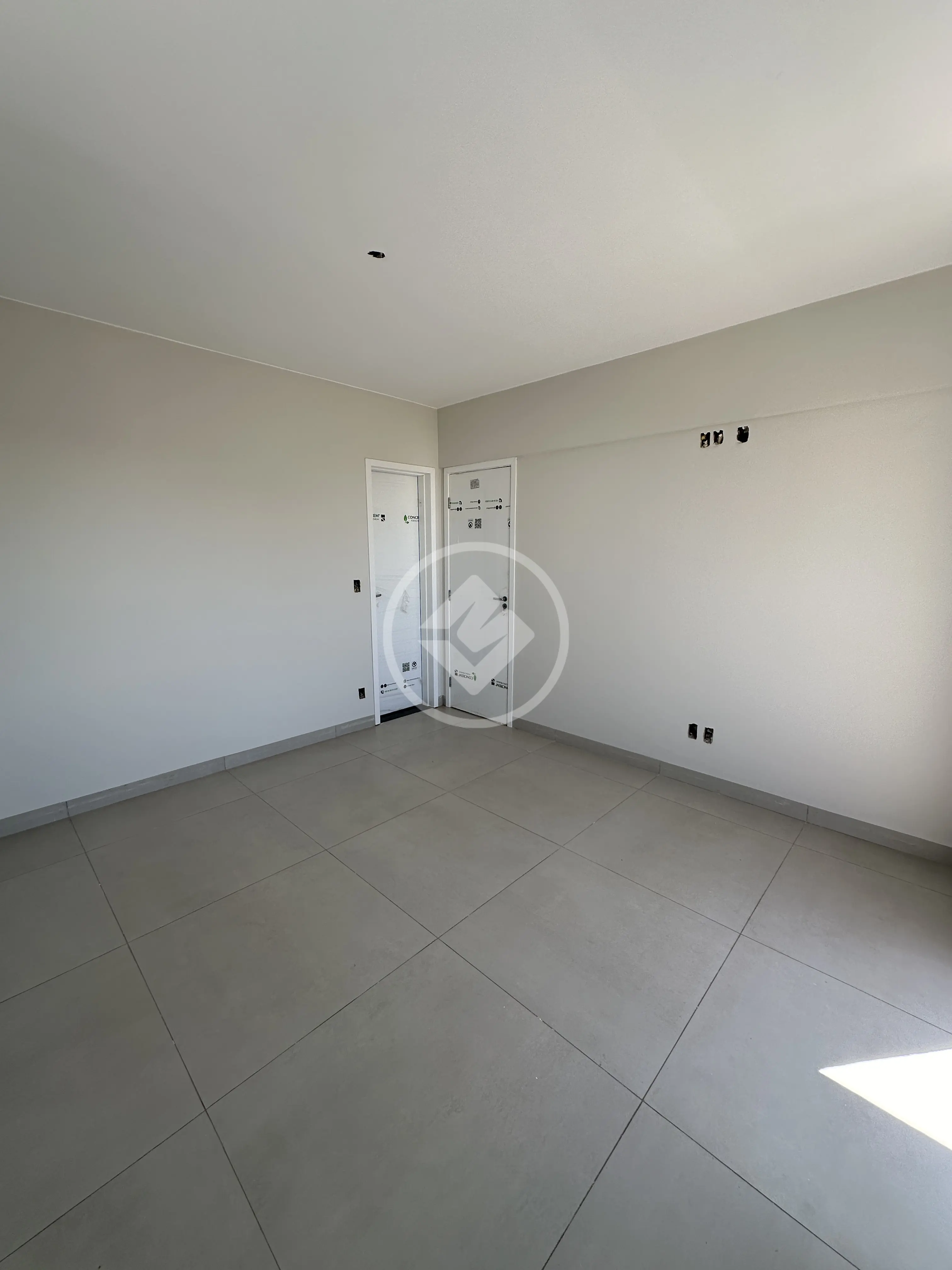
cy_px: 635
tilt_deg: -11.1
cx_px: 476
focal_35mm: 14
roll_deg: +0.0
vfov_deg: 102.1
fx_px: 513
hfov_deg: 85.7
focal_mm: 2.22
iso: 40
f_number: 2.2
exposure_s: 1/140
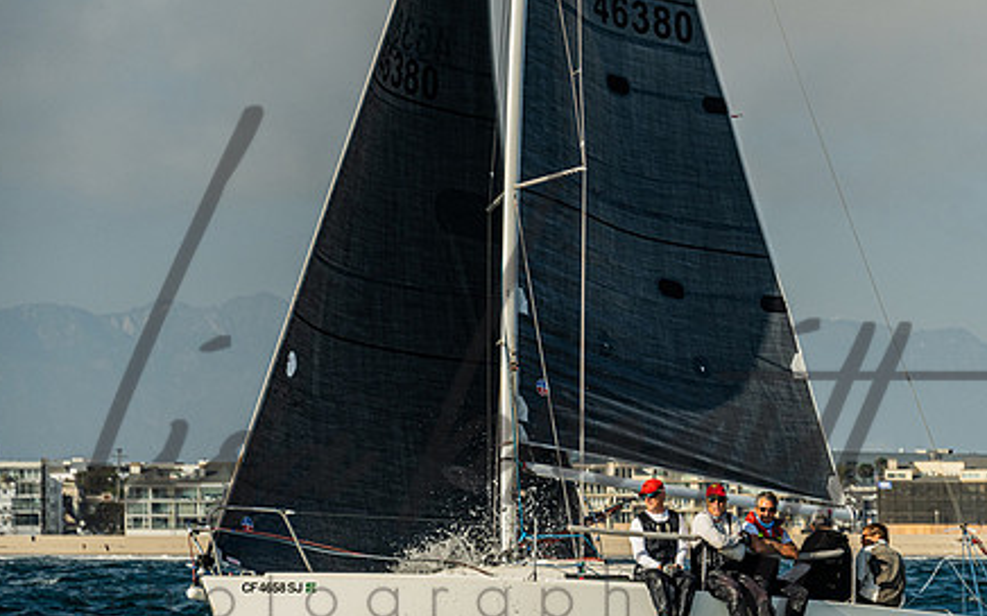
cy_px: 338
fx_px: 6533
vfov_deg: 5.4
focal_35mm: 243
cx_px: 733
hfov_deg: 8.6
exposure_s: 1/1000
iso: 250
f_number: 6.3
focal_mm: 145
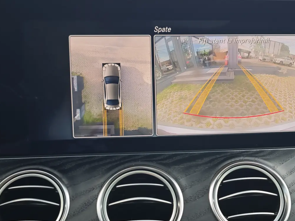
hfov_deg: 37.9
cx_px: 188
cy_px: 133
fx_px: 426
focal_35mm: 50
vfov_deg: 29.0
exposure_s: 1/100
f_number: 1.4
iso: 64
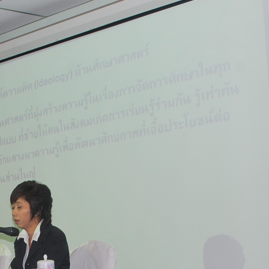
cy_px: 222
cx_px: -15
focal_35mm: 89
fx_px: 782
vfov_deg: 19.3
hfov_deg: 18.9
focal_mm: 26
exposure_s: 1/15
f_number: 8
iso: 400
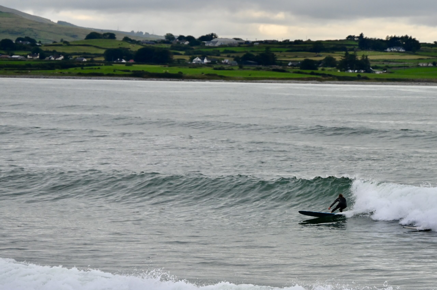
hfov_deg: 12.1
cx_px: 218
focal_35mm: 170
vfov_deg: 8.1
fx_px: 2062
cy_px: 145
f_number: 6.3
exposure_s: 1/1250
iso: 1250
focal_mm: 170
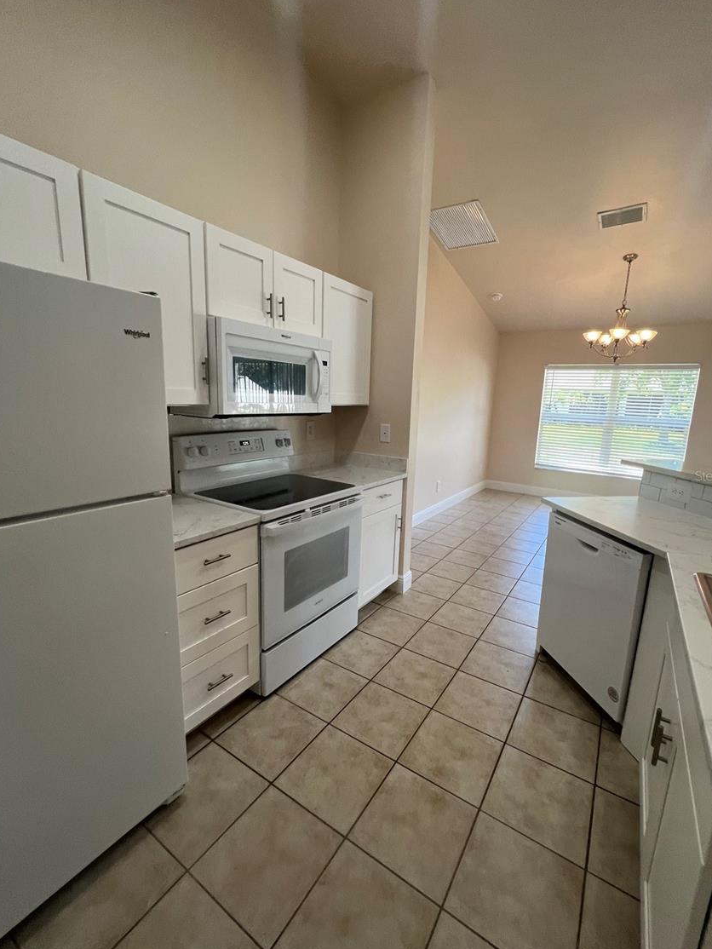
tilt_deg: -10.6
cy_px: 475
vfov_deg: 102.1
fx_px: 384
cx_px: 372
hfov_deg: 85.6
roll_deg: -1.3
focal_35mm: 14
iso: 200
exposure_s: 1/120
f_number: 1.8
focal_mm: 1.57
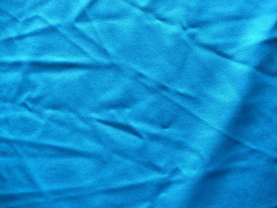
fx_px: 296
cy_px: 104
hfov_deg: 50.1
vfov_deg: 38.7
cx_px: 138
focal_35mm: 37
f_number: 2.8
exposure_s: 1/30
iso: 250
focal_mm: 6.1
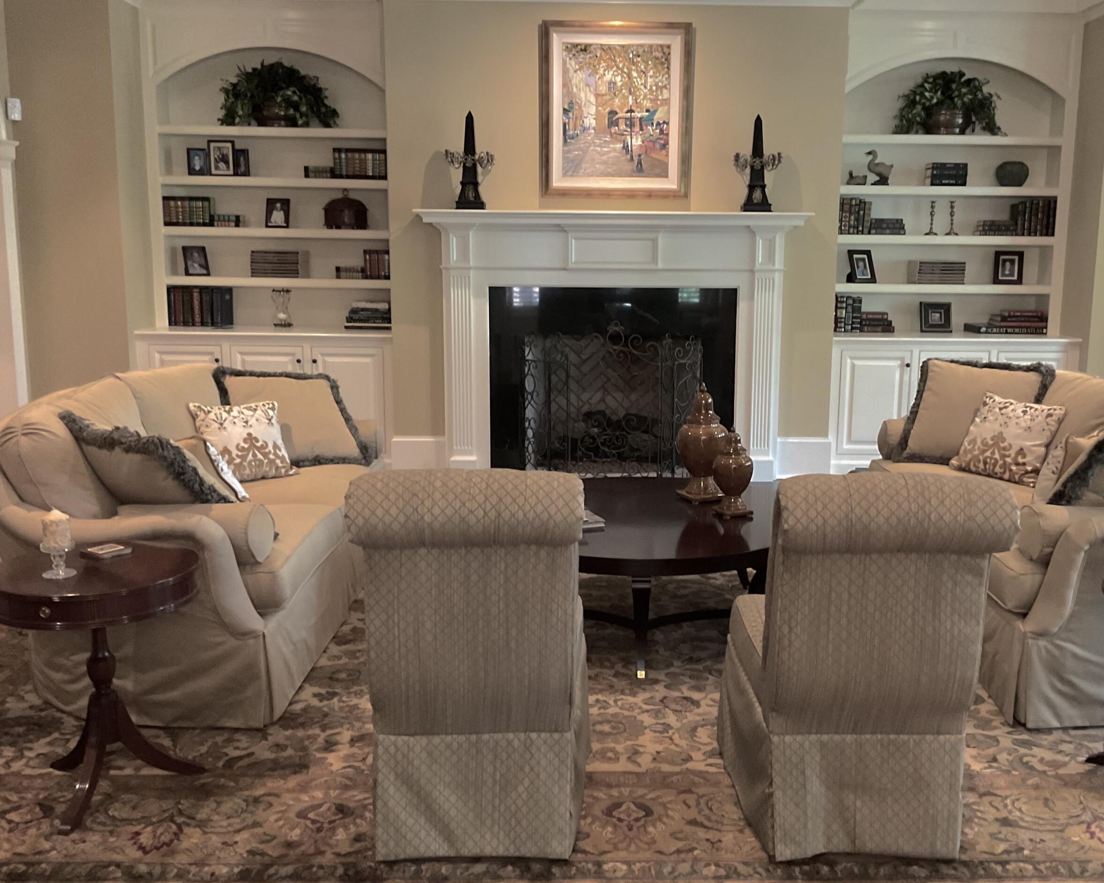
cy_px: 443
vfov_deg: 41.2
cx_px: 624
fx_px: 1176
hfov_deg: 50.1
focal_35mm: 36
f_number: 1.8
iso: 250
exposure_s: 1/40
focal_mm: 3
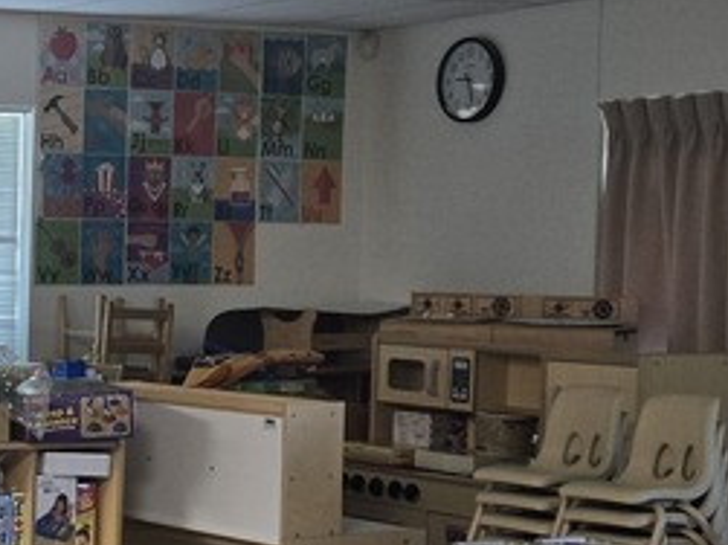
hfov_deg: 18.8
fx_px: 1976
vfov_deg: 15.7
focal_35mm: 94
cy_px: 371
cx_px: -313
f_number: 1.8
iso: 160
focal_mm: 5.4
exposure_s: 1/63
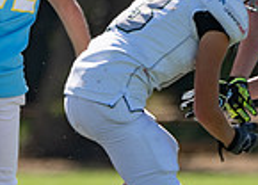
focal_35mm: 1673
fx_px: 12276
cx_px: -85
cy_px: -9
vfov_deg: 0.9
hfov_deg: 1.2
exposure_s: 1/1000
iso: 200
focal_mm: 400
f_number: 5.6
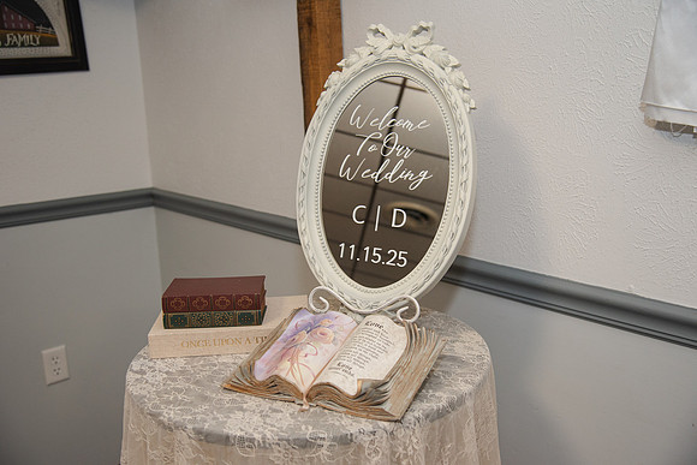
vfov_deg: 35.1
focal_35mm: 38
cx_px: 348
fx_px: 736
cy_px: 232
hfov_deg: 50.7
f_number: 4
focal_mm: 38
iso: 1000
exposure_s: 1/200
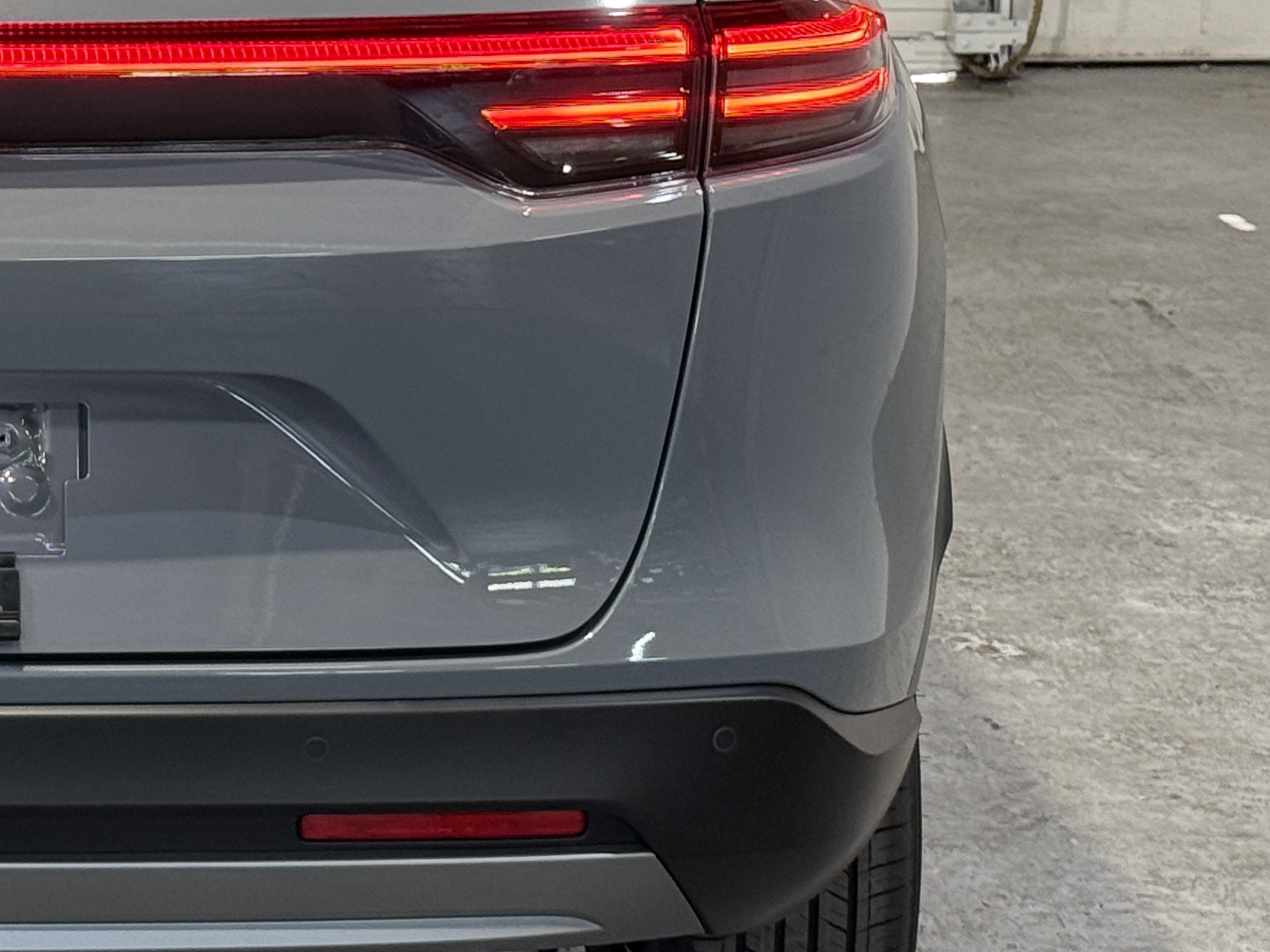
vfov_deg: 11.9
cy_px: 177
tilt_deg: -10.8
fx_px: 4550
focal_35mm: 124
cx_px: -125
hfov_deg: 15.5
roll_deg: -0.5
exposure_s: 1/60
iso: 125
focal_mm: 6.76
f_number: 1.78
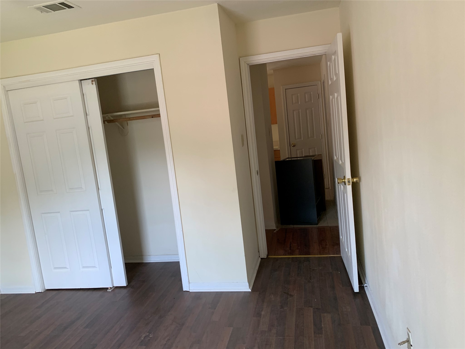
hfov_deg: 67.3
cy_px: 174
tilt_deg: -8.2
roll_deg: +6.0
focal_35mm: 26
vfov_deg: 53.1
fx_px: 349
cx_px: 232
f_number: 1.8
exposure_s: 1/101
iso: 100
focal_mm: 4.25
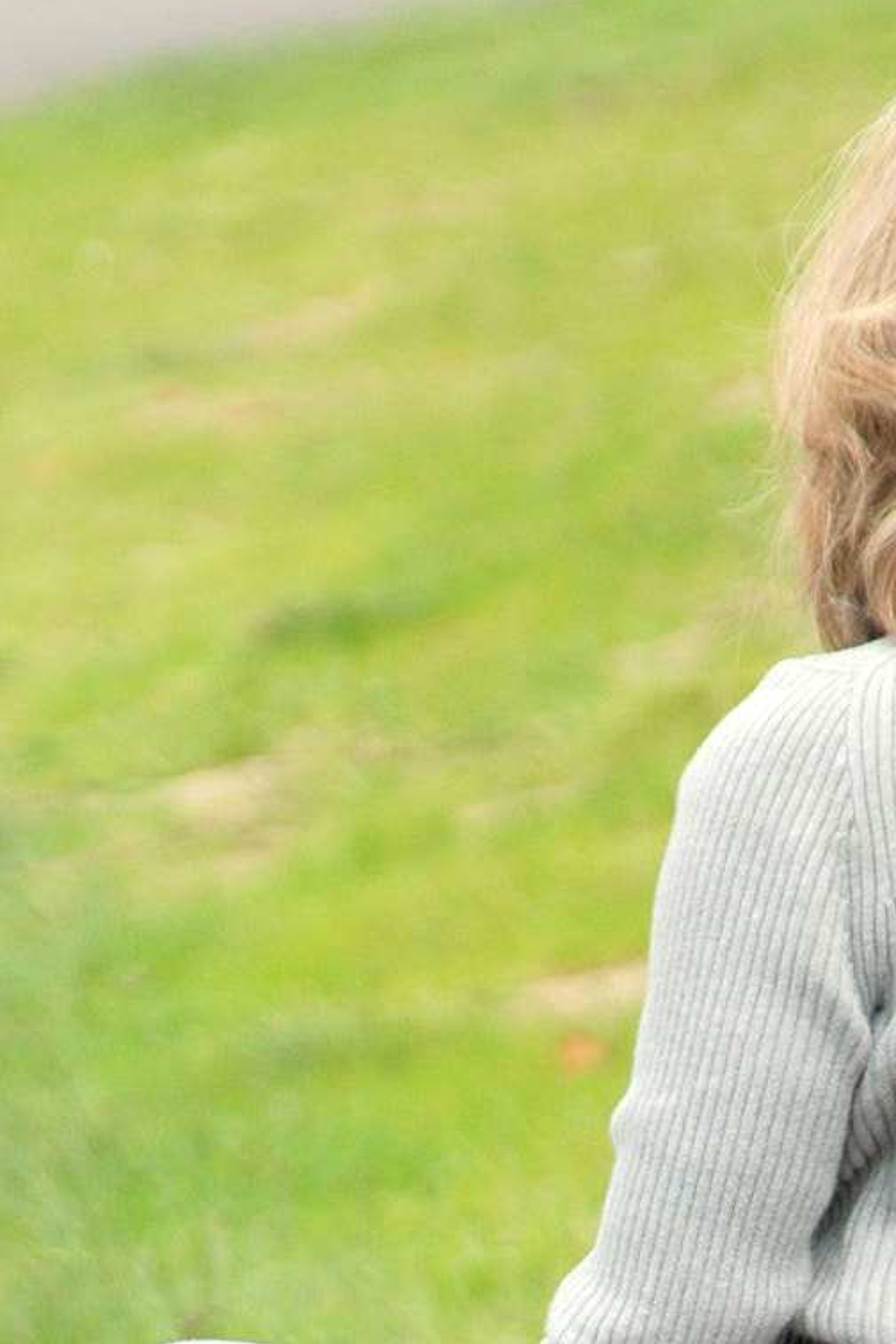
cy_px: 1372
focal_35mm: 751
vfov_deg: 2.7
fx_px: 28048
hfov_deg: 1.8
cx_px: 713
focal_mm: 185
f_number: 6.3
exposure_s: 1/350
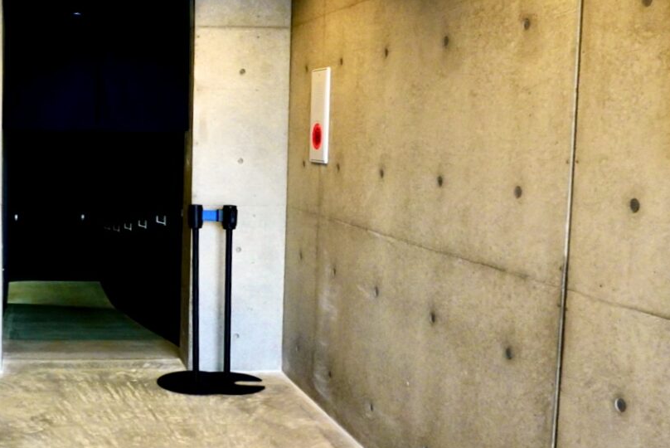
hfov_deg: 48.1
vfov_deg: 35.1
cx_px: 143
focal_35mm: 38
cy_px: 234
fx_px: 708
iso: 800
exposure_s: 1/100
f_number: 5.6
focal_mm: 16
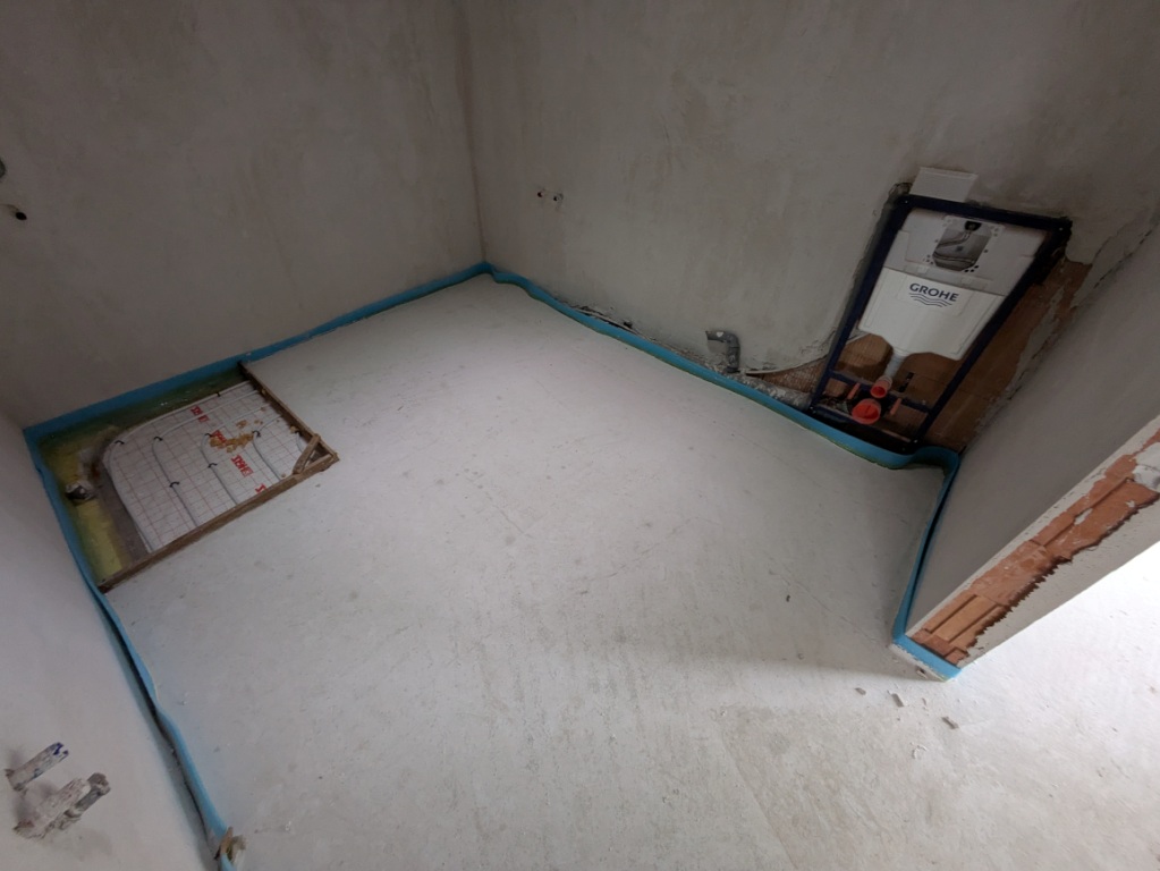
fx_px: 469
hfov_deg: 102.0
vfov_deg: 85.7
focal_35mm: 14
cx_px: 580
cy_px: 436
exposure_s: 1/33.3
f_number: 2.2
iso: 176
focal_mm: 1.83
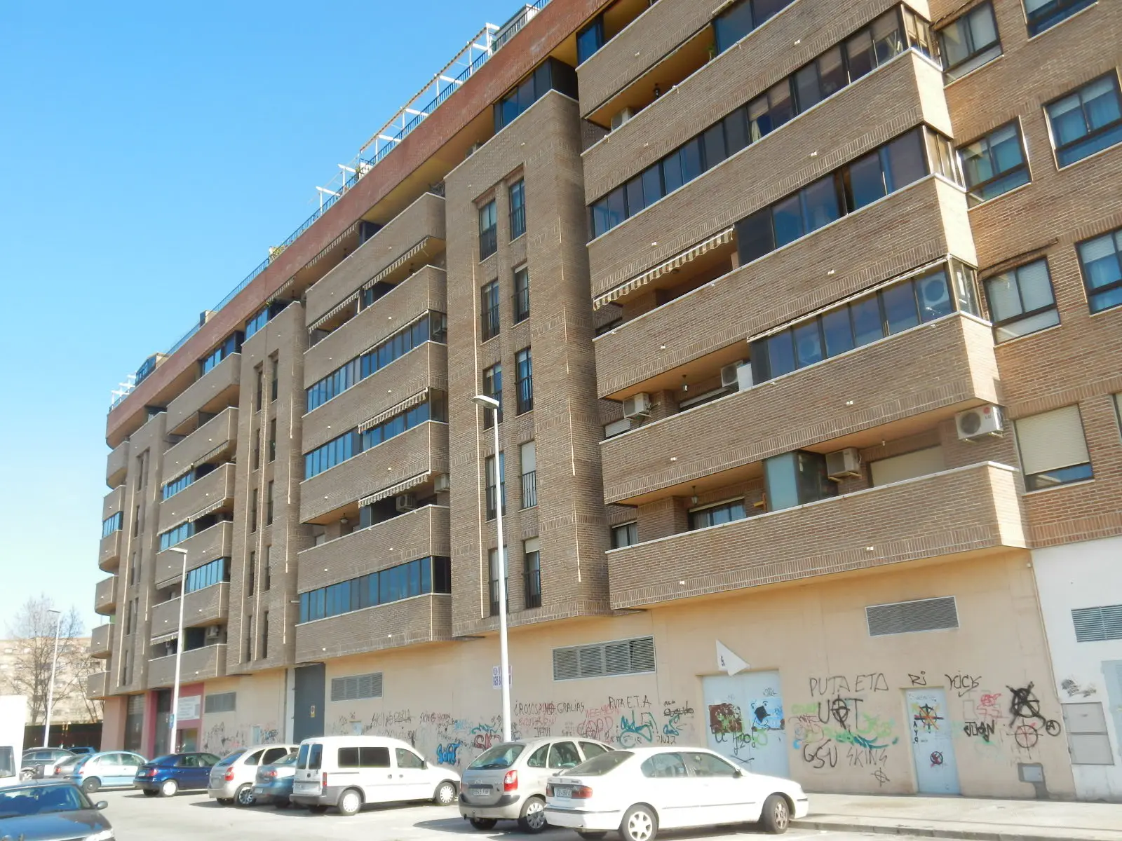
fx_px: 940
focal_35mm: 29
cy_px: 420
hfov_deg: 61.7
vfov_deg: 48.2
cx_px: 561
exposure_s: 1/640
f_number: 3.3
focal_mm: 5.2
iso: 125
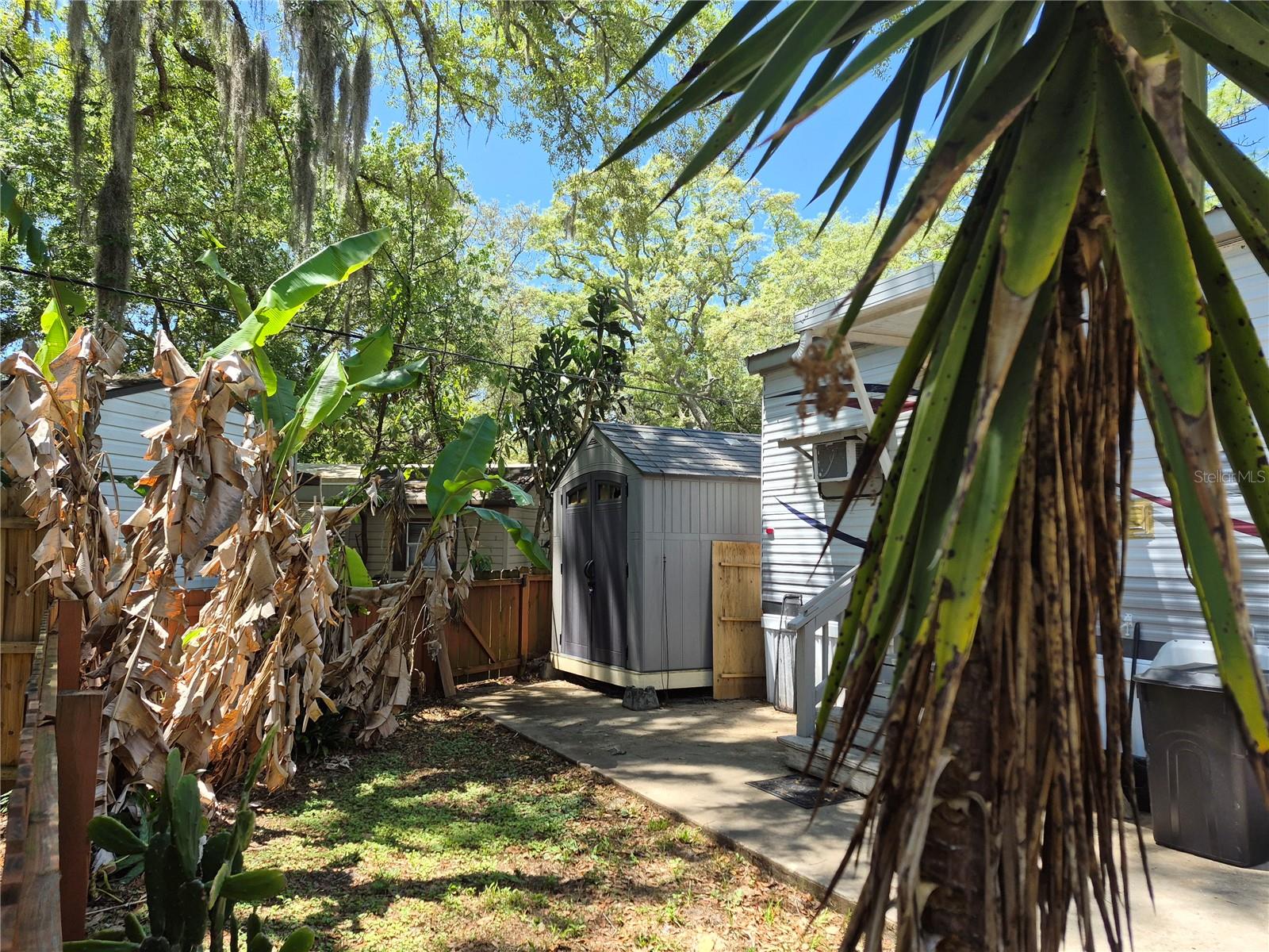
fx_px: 843
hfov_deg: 73.9
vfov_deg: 58.9
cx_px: 634
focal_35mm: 23
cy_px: 476
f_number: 1.8
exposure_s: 1/1420
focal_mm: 5.4
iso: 80
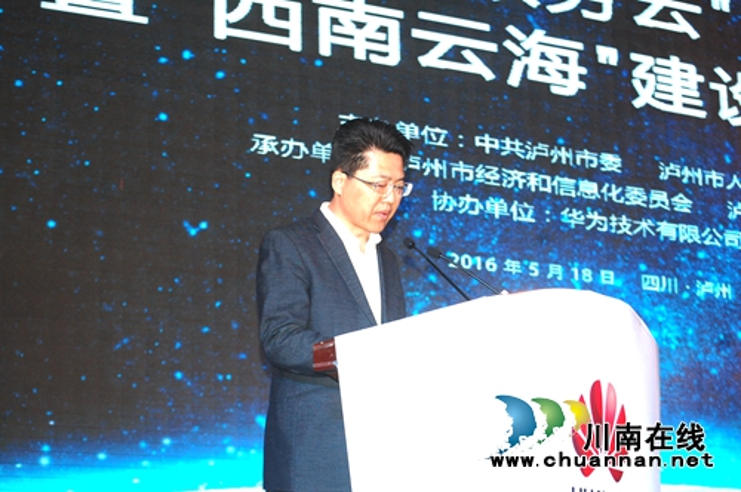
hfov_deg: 24.6
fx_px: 1696
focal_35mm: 82
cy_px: 246
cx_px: 370
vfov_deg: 16.5
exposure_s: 1/125
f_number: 5.6
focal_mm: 55
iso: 500
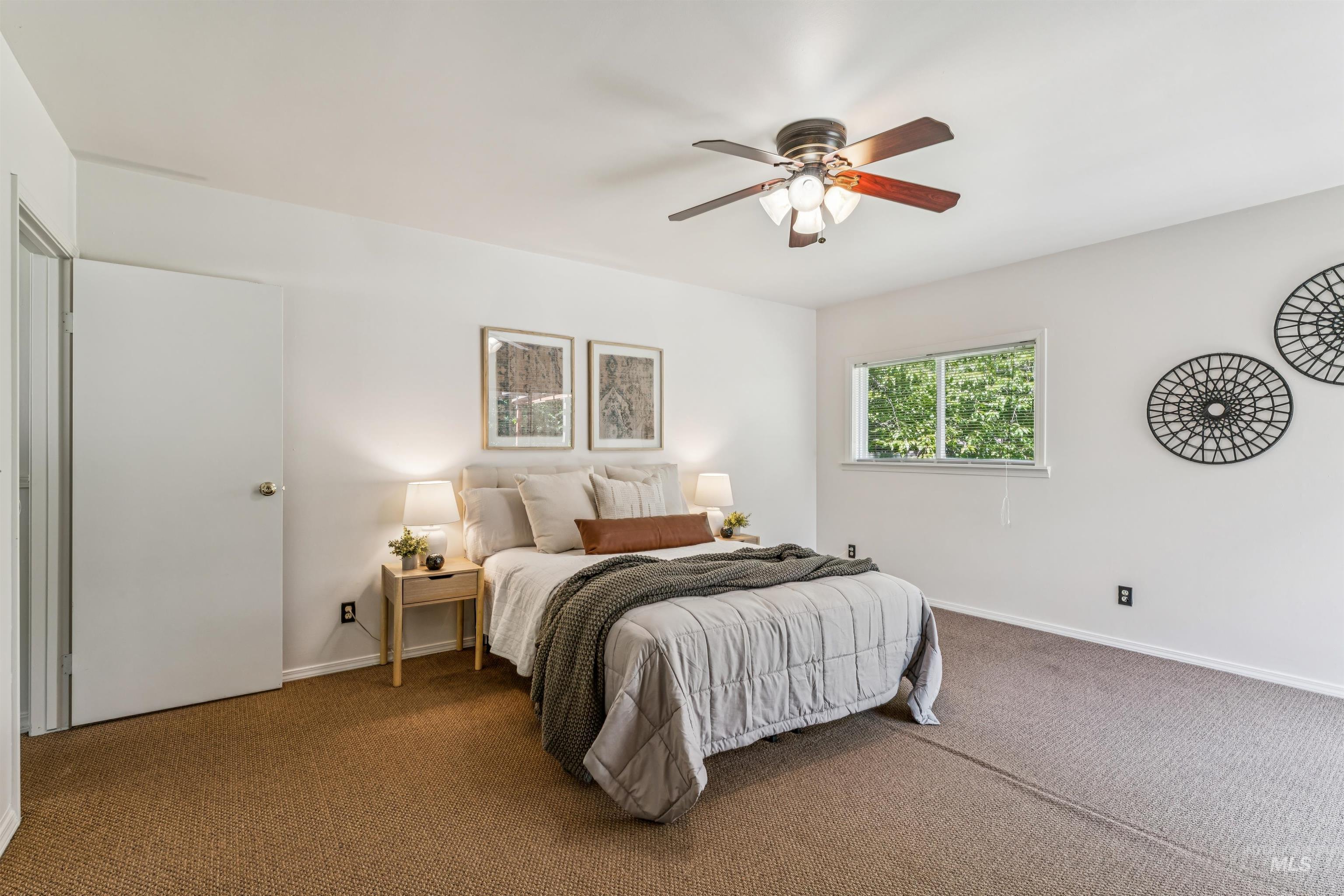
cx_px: 672
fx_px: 601
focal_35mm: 16
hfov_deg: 96.4
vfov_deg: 73.4
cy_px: 448
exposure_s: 1/8
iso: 400
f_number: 13
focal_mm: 16.1
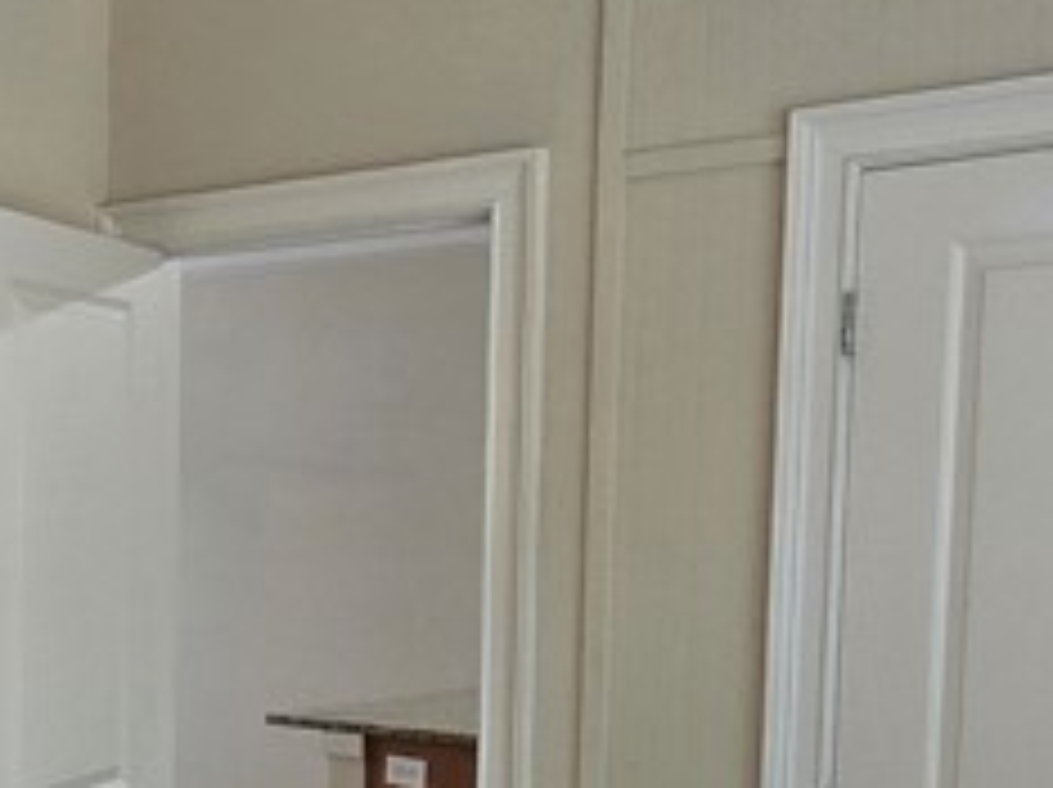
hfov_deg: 31.1
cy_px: 689
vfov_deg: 24.9
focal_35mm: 57
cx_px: -22
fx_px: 1732
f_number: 2.2
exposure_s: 1/60
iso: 640
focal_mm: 2.2
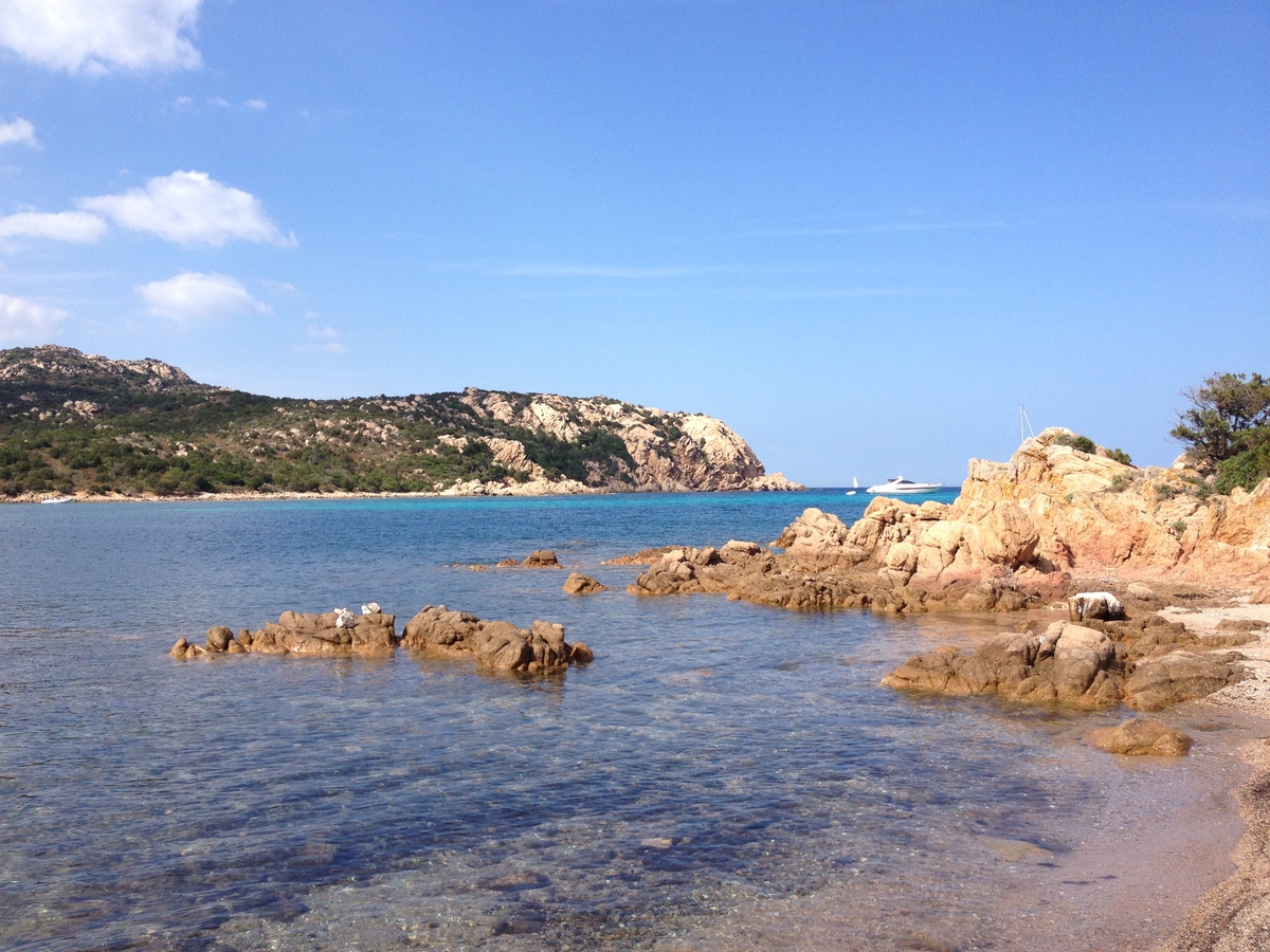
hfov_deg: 52.6
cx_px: 635
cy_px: 476
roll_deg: +0.8
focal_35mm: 35
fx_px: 1284
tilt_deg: -1.4
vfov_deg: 40.7
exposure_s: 1/1453
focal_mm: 4.28
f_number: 2.4
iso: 50
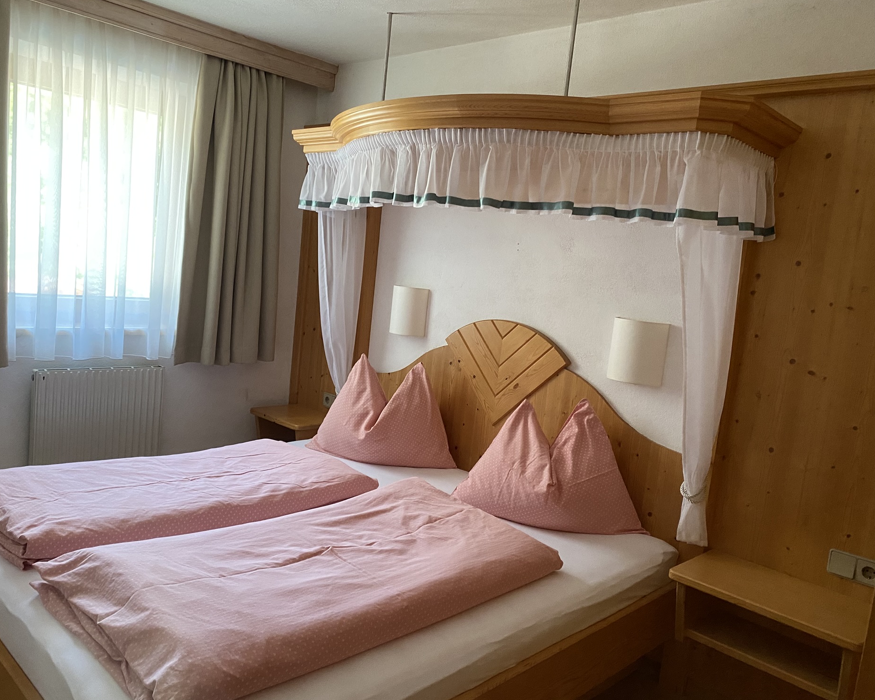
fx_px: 725
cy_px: 350
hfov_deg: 62.1
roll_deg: -5.7
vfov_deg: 51.5
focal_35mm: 28
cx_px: 393
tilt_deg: -7.6
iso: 400
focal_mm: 4.25
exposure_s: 1/60
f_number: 1.8
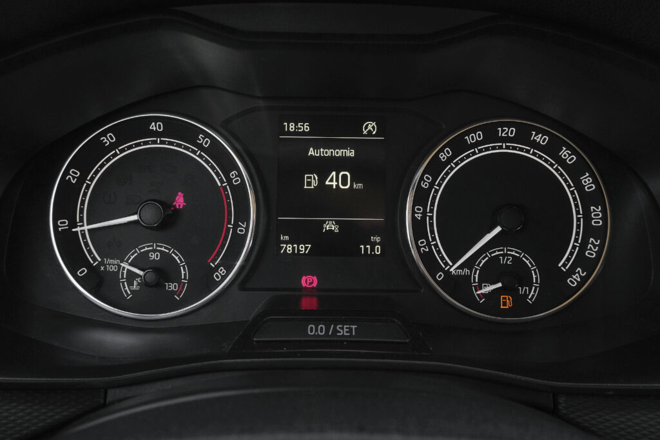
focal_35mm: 30
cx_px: 330
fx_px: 550
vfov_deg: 43.6
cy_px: 220
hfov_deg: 61.9
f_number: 9
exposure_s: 1/160
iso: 2000
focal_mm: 20.3
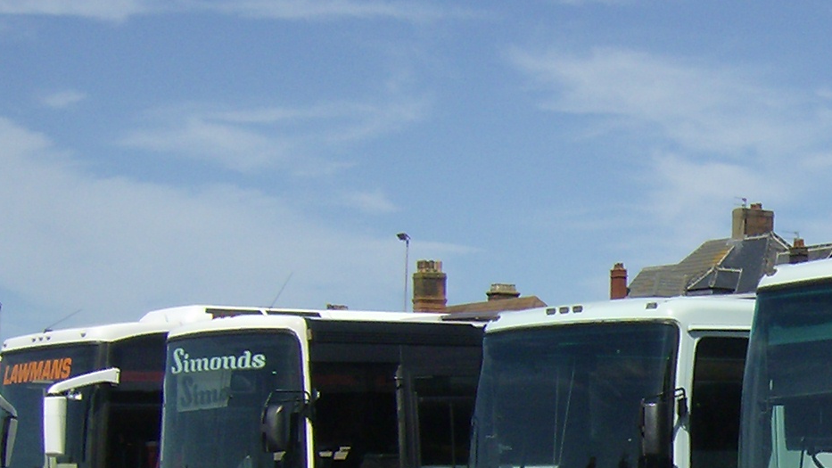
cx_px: 958
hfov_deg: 18.9
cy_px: 499
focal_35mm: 108
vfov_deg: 11.1
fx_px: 2383
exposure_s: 1/1134
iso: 100
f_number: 4.7
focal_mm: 6
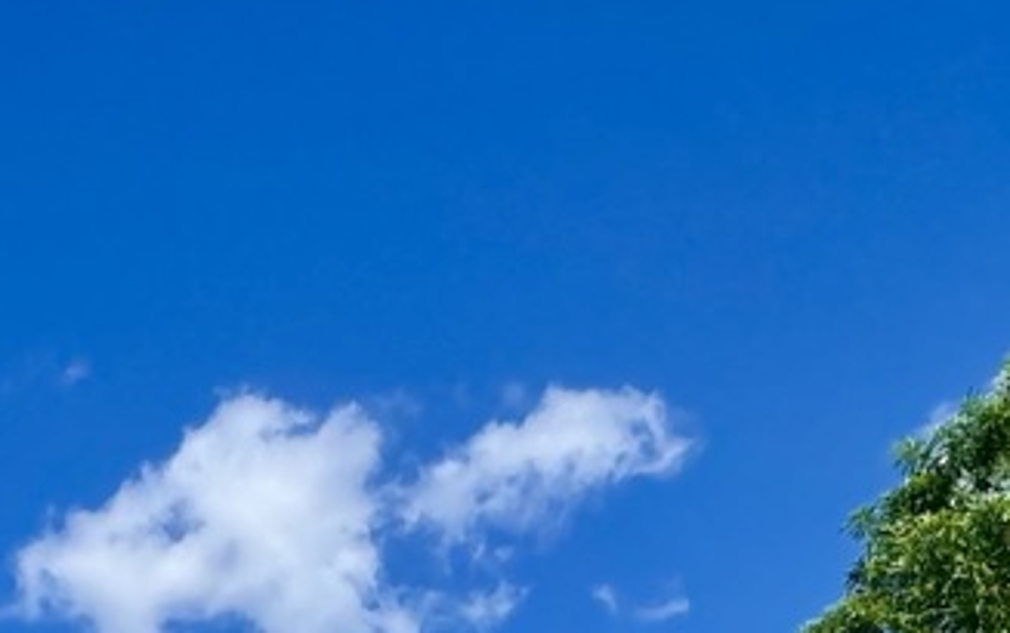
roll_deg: +0.7
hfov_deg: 27.5
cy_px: 1332
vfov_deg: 15.0
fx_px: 1873
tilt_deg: +0.6
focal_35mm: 68
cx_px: -108
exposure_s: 1/3906
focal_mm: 2.22
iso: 50
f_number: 2.2
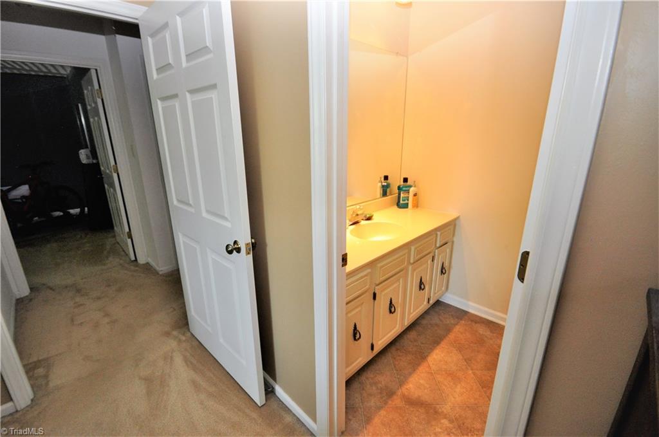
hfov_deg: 100.5
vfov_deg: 77.1
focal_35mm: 15
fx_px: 274
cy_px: 218
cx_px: 330
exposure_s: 1/60
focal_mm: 10
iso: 800
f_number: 4
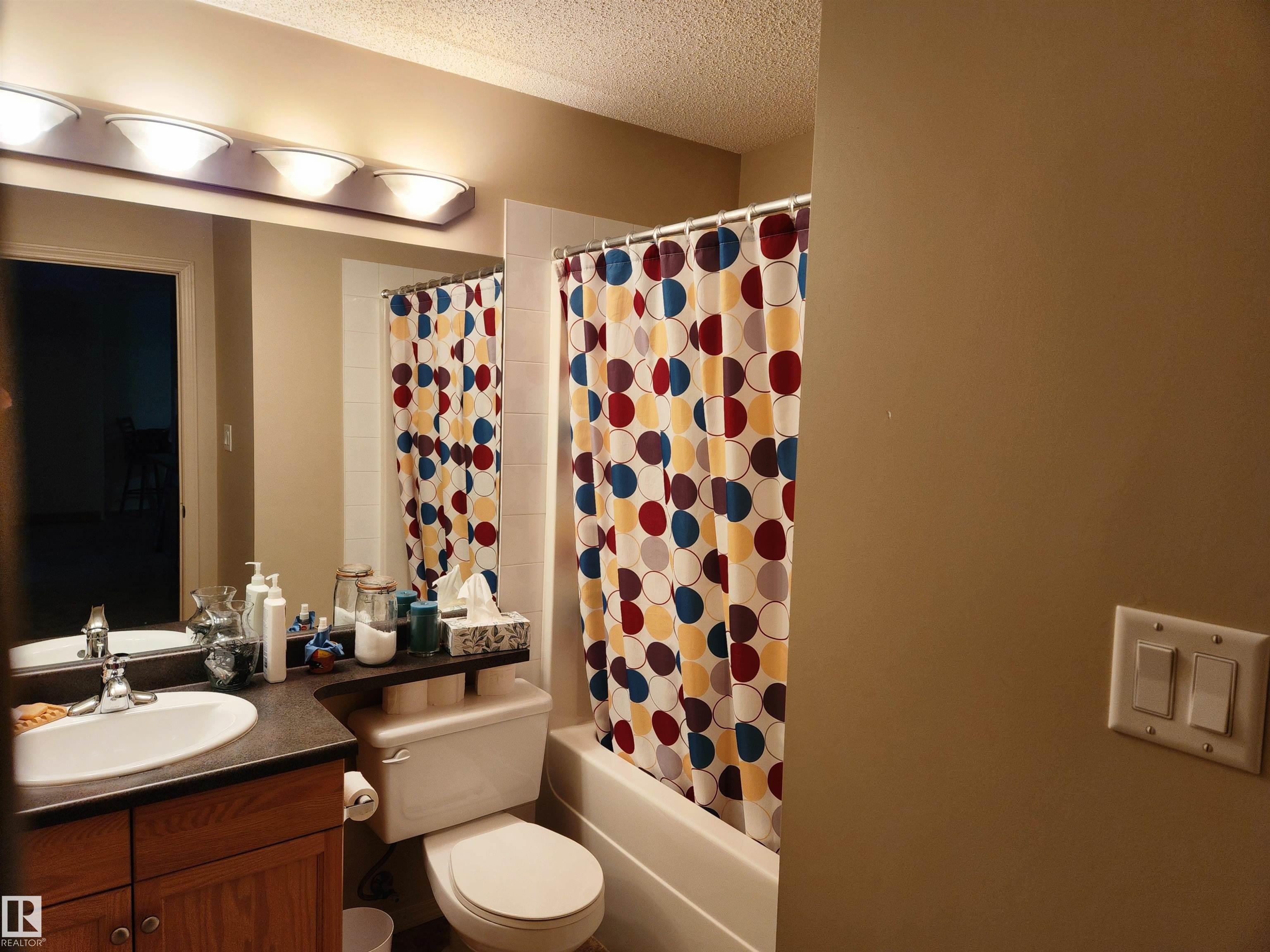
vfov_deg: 58.9
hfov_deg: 73.9
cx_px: 635
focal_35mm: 23
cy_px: 476
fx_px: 844
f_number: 1.8
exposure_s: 1/120
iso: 100
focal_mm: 5.4
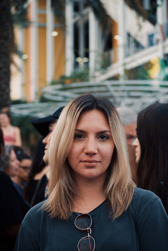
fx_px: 576
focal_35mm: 82
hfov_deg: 16.6
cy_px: 126
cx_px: 84
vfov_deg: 24.6
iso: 1250
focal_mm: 55
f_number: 4
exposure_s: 1/1000
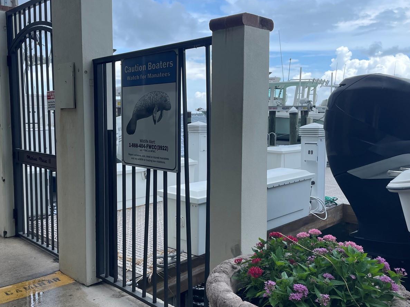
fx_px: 414
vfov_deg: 40.7
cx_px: 177
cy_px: 159
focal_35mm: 35
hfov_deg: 52.5
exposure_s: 1/1171
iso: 32
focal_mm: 4.2
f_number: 1.6
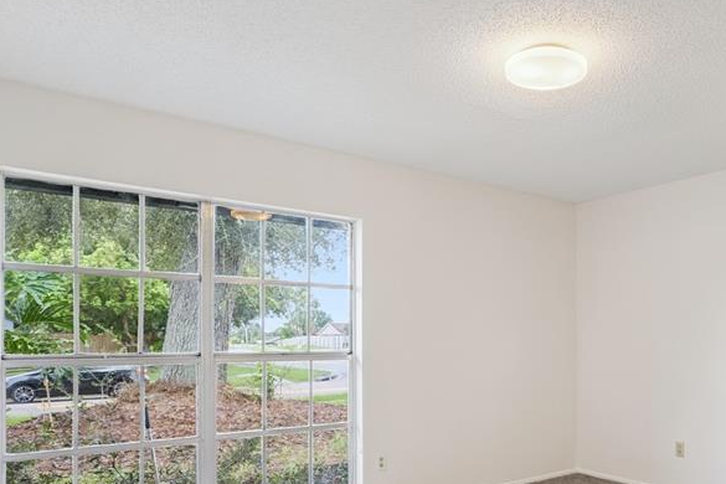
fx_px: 565
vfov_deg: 45.2
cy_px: 347
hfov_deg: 63.6
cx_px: 493
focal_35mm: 28
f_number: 9
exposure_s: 1/50
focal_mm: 16
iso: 800
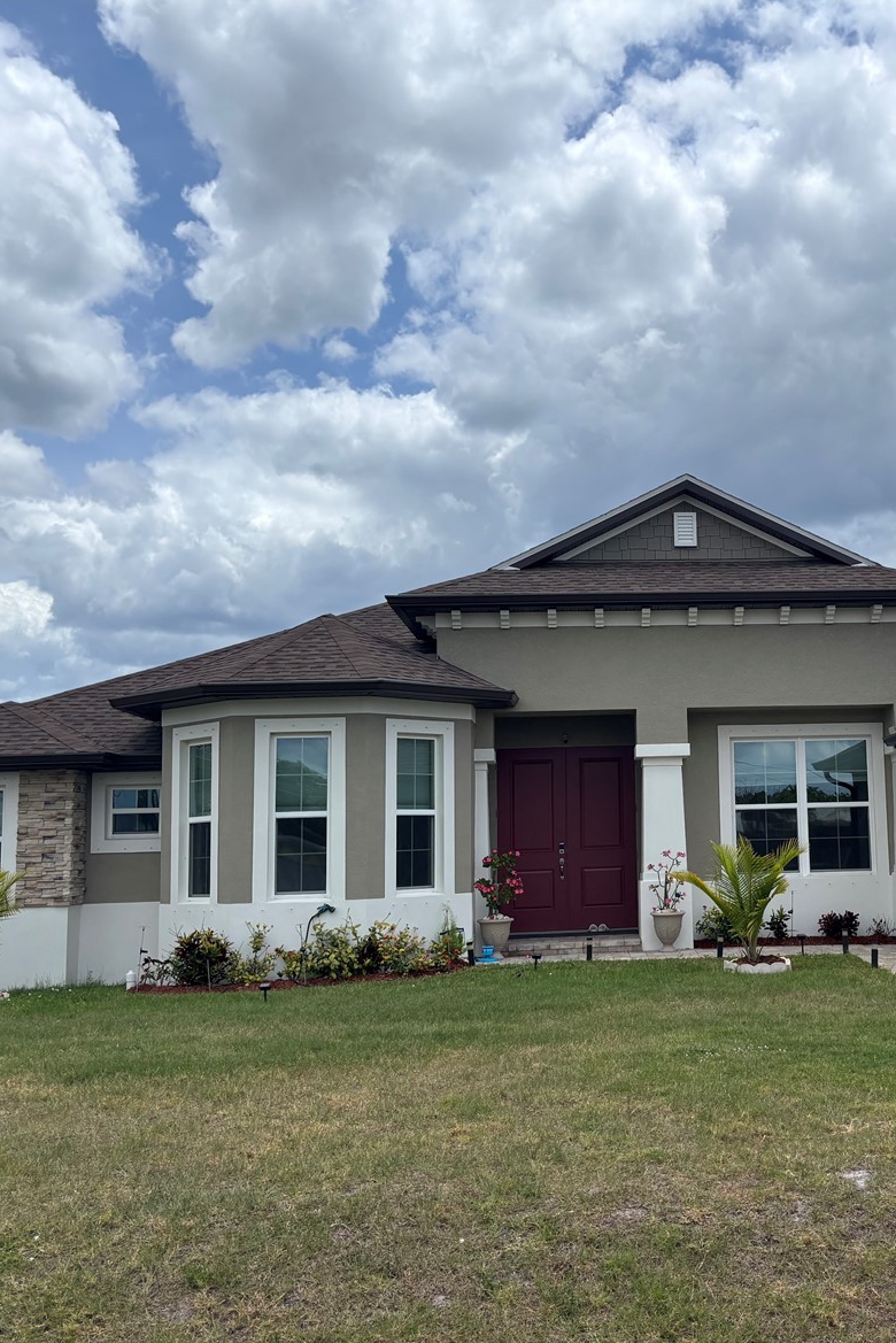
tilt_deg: +7.1
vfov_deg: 51.9
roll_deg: +0.9
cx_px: 712
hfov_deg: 34.9
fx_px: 1380
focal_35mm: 37
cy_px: 679
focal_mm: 5.96
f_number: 1.6
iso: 50
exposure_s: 1/6711
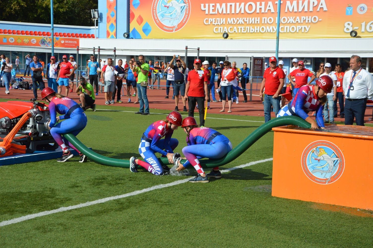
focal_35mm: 63
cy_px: 124
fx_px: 652
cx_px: 186
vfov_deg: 21.5
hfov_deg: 31.9
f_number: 7.1
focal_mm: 42
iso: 400
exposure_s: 1/2000
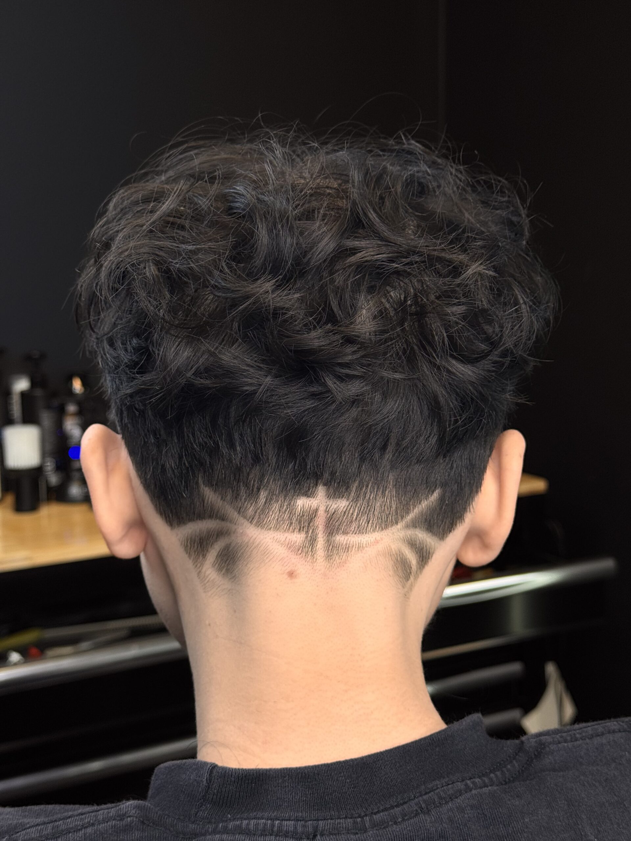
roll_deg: +0.8
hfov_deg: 30.3
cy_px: 420
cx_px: 316
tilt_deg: -7.5
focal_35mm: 48
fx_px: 1167
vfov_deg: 39.7
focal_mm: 6.76
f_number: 1.78
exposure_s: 1/148
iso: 50
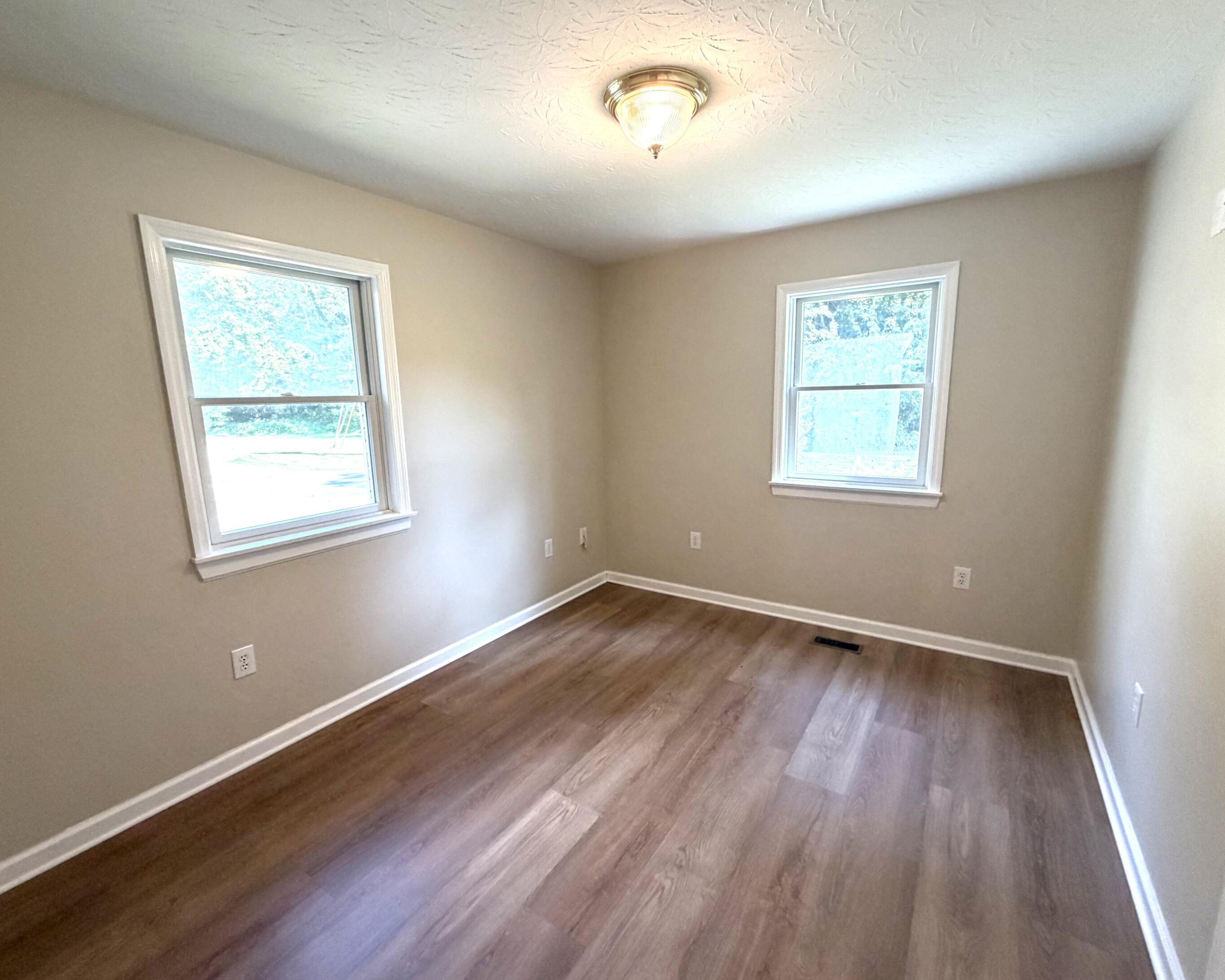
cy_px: 492
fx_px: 544
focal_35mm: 15
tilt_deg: -10.0
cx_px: 615
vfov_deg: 84.0
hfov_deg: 96.8
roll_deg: +1.7
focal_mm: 2.22
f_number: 2.2
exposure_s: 1/120
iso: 250
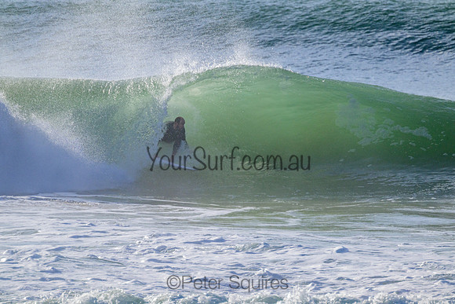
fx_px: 10113
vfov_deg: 1.7
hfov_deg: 2.6
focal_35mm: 800
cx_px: 228
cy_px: 152
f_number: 11
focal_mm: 800
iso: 800
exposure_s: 1/2000
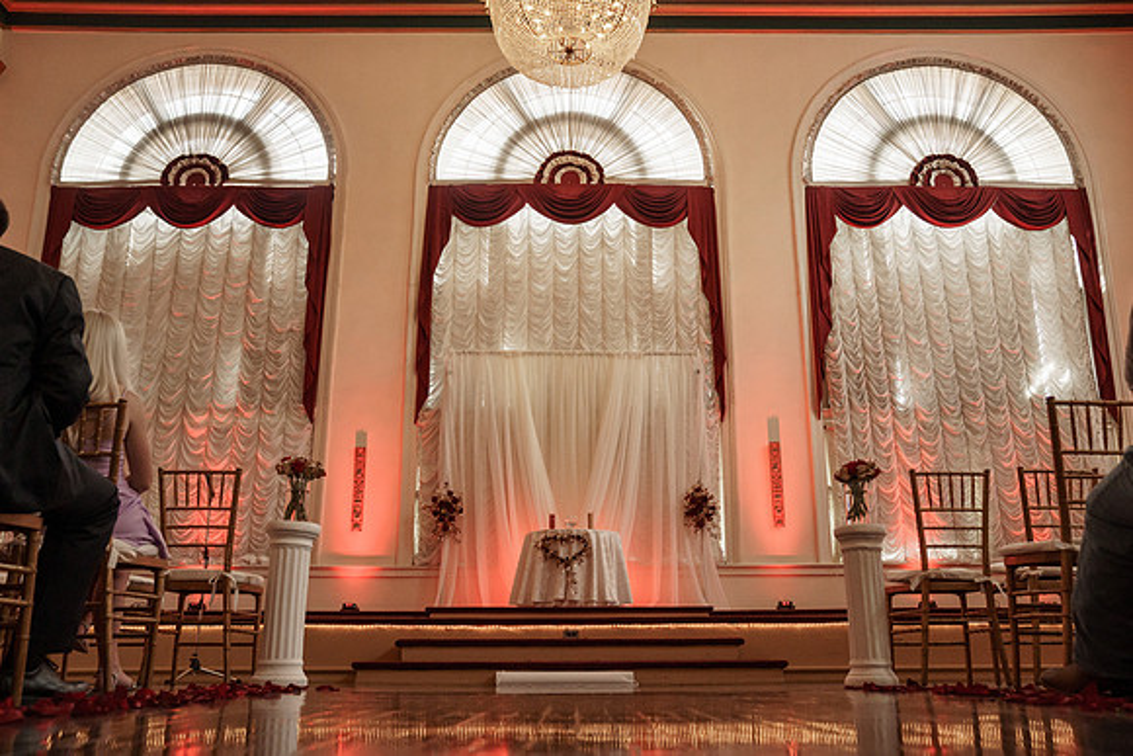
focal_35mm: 32
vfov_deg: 41.3
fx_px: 1004
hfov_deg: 58.9
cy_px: 381
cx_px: 568
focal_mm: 31
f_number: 4
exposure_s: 1/160
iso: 2000
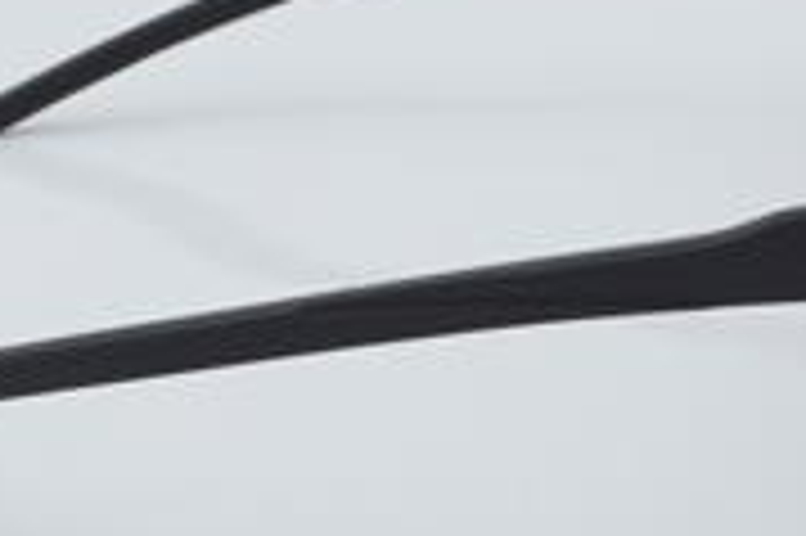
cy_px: 176
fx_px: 3380
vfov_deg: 9.1
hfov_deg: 13.6
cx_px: 509
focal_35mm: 151
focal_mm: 45
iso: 100
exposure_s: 1/4
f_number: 32
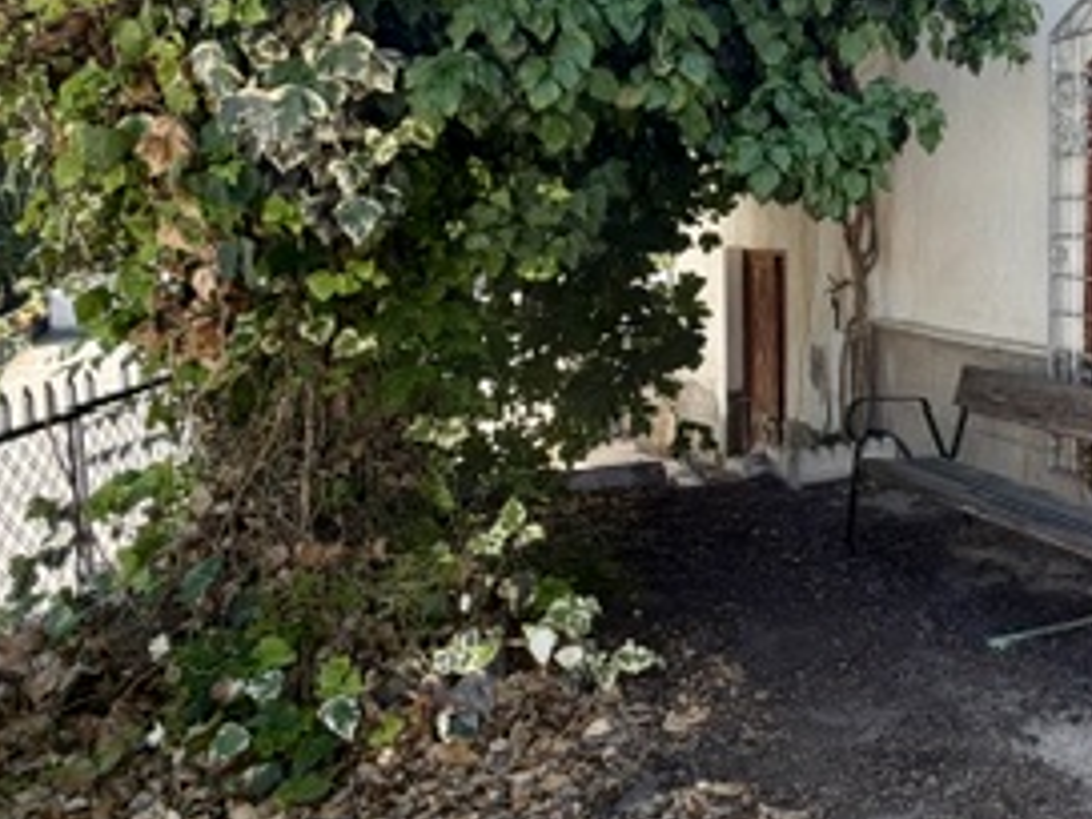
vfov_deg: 42.0
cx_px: 1008
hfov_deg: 48.7
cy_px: 237
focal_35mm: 33
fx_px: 1041
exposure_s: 1/502
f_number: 2.2
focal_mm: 2.22
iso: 50
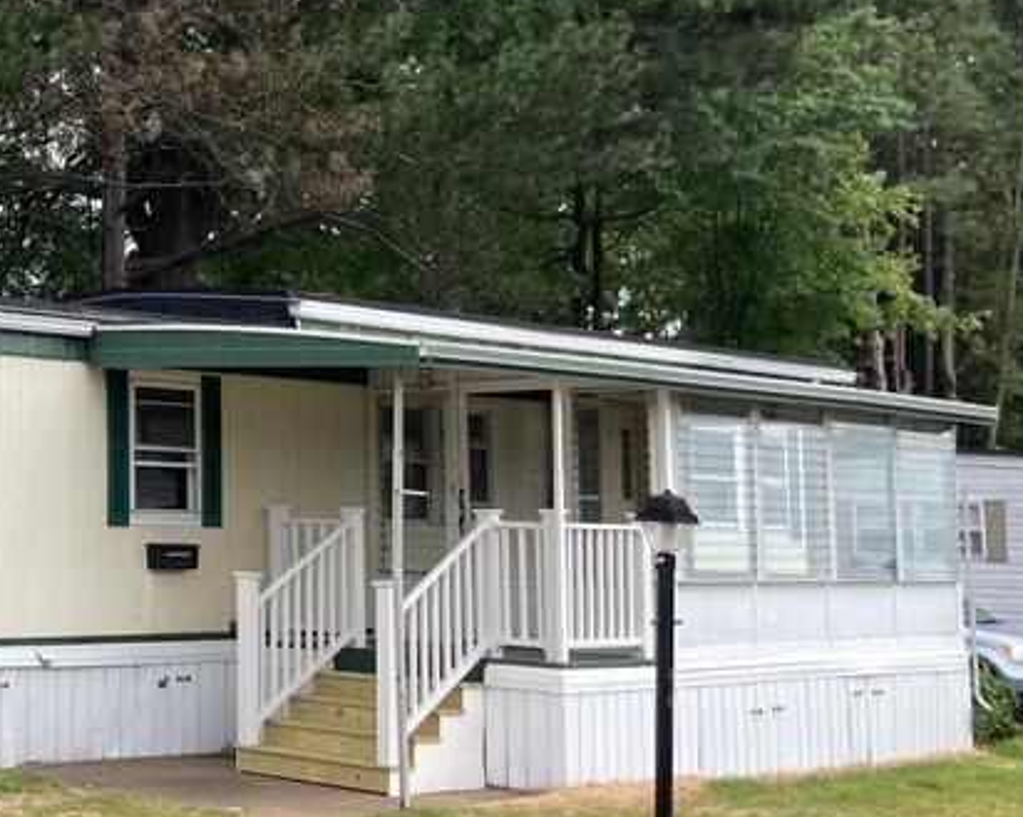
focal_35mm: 68
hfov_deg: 25.6
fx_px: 2057
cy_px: 291
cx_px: -137
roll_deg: +0.2
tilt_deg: +7.3
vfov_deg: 22.4
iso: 20
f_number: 1.8
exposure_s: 1/1429
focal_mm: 3.99
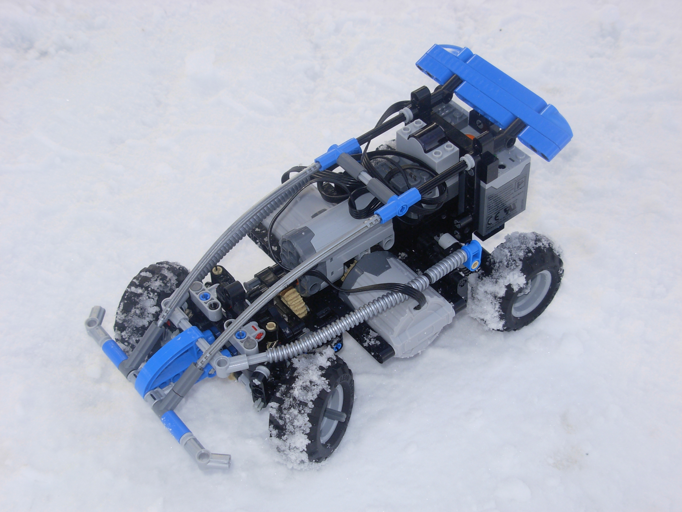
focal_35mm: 64
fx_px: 1261
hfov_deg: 30.3
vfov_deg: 22.9
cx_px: 341
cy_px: 256
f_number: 3.4
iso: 79
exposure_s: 1/304
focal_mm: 10.5
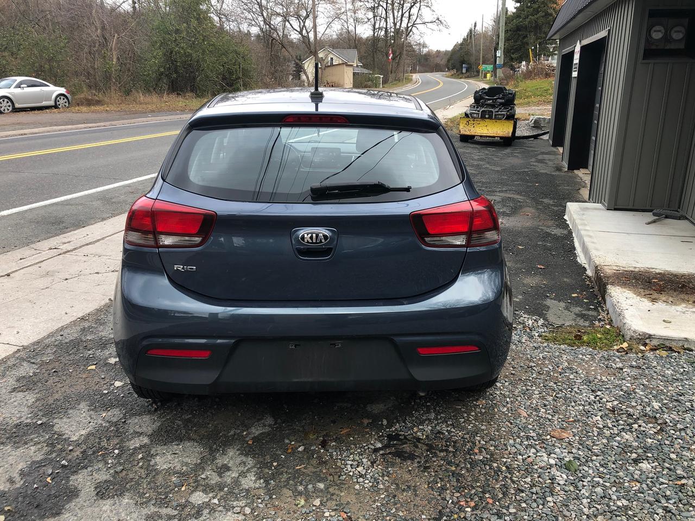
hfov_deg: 63.4
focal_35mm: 28
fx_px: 562
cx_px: 348
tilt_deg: -15.0
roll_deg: +0.6
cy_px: 260
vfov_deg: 49.7
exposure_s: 1/175
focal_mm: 3.99
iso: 20
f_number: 1.8
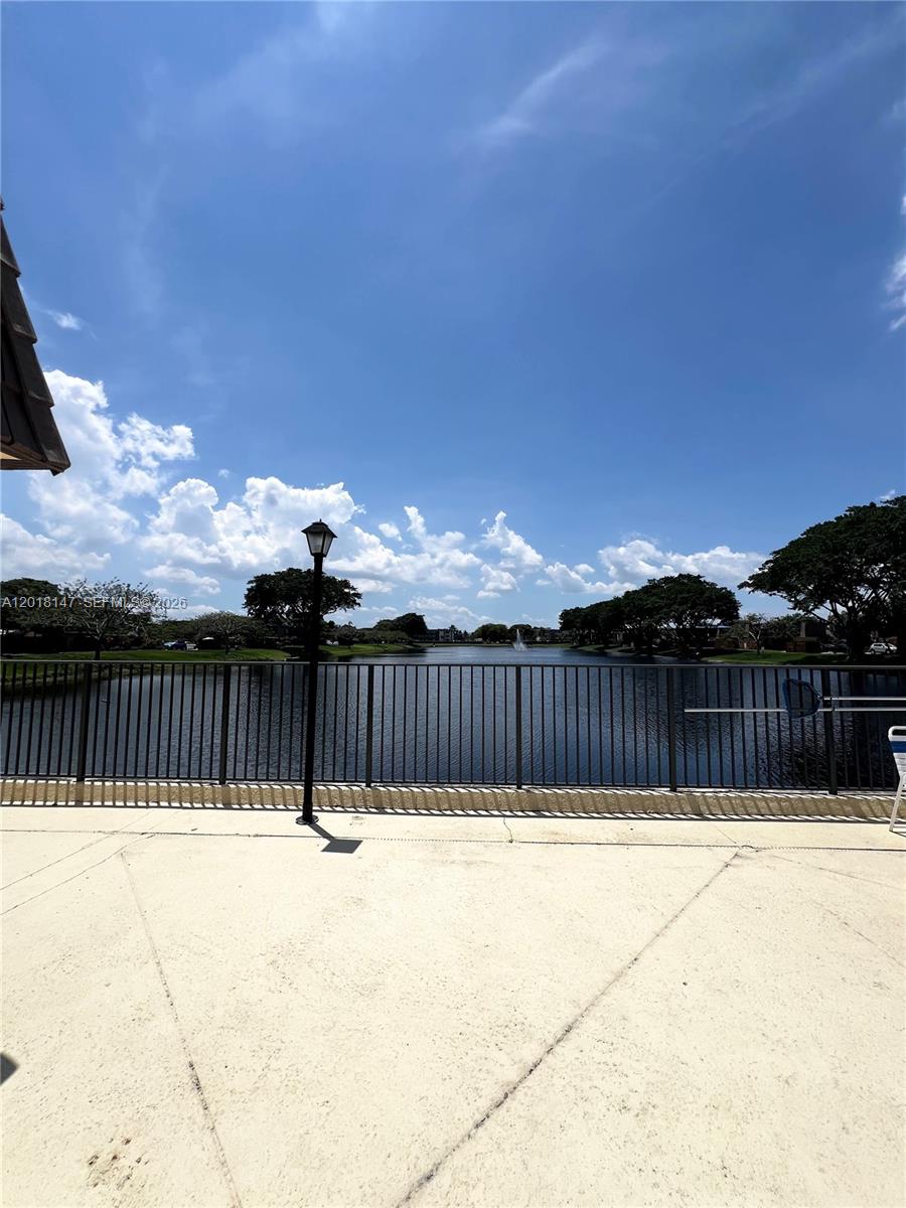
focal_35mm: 13
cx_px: 453
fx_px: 454
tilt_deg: +5.8
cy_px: 604
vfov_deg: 106.2
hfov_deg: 89.9
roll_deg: -0.8
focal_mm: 1.57
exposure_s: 1/3650
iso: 32
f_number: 1.8
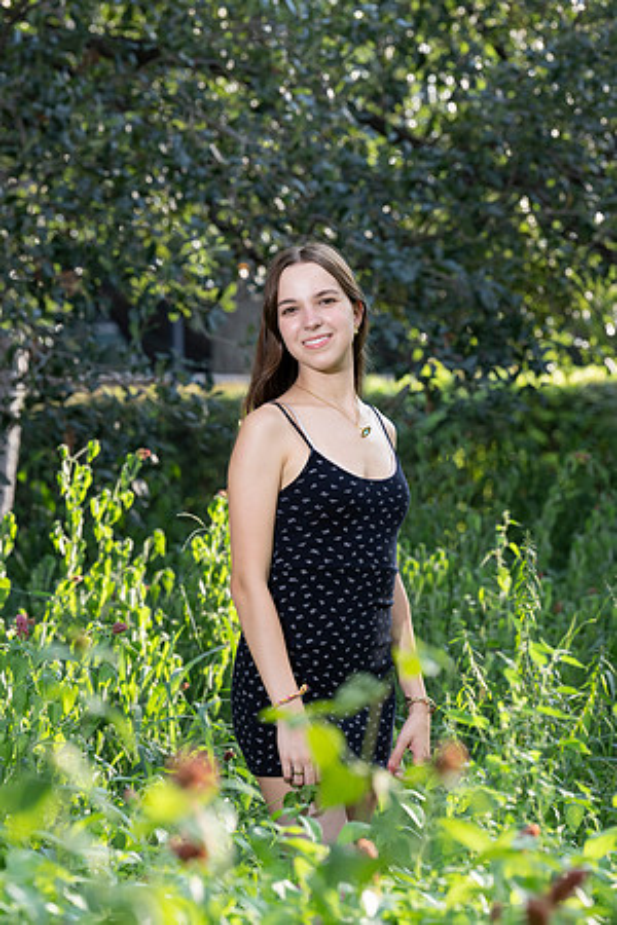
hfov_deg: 8.1
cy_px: 462
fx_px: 4370
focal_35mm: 170
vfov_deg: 12.1
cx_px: 308
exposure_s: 1/200
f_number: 8
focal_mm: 170
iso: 640
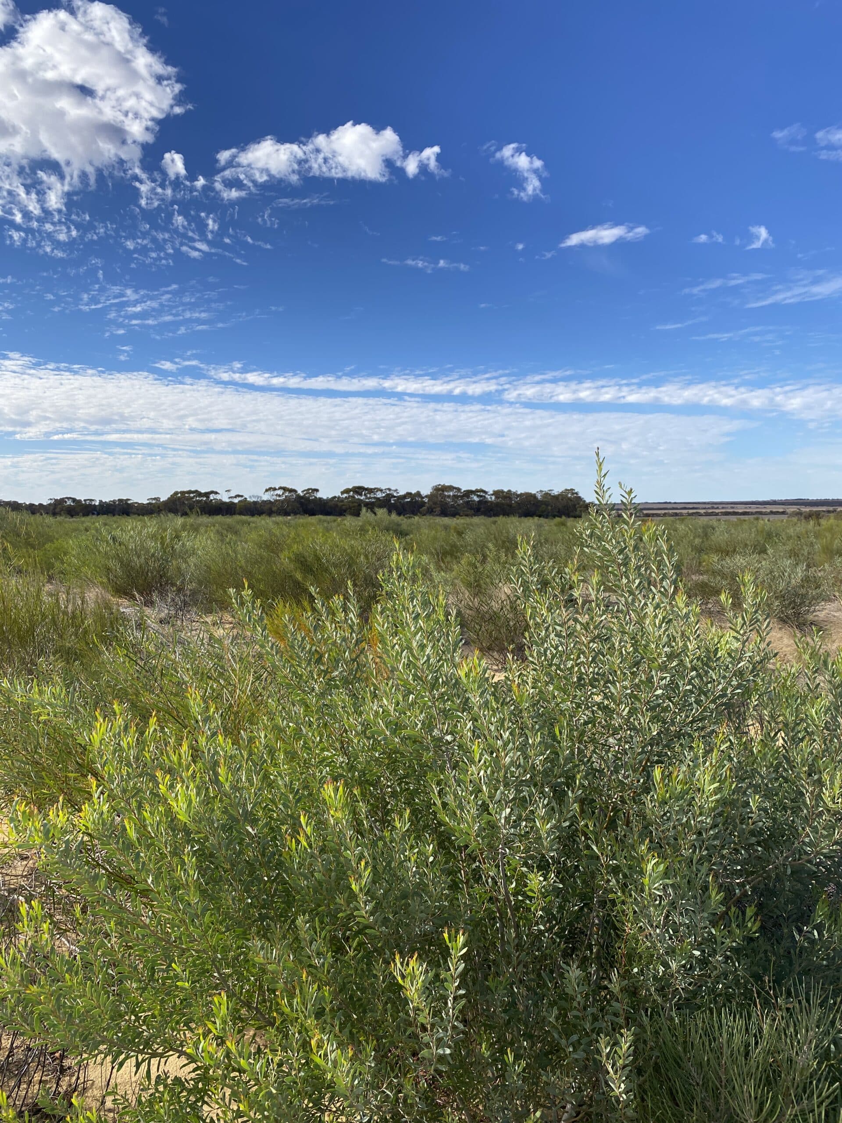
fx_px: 843
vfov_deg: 67.3
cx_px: 421
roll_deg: -0.2
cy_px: 562
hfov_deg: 53.1
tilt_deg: -4.1
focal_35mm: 26
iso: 32
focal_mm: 4.25
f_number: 1.8
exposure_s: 1/2222
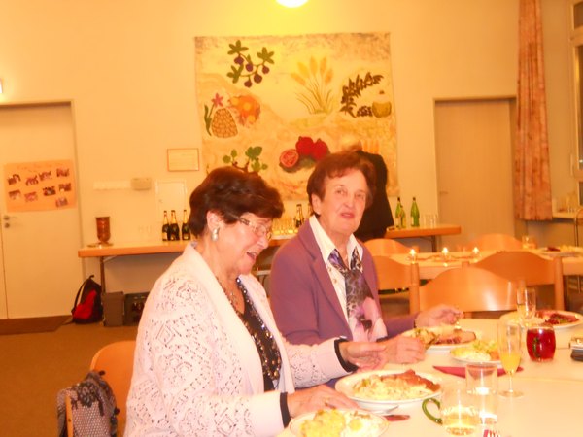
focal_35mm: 41
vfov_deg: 35.1
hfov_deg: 45.8
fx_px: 691
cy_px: 218
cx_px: 292
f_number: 3.2
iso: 800
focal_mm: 7.3
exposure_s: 1/10
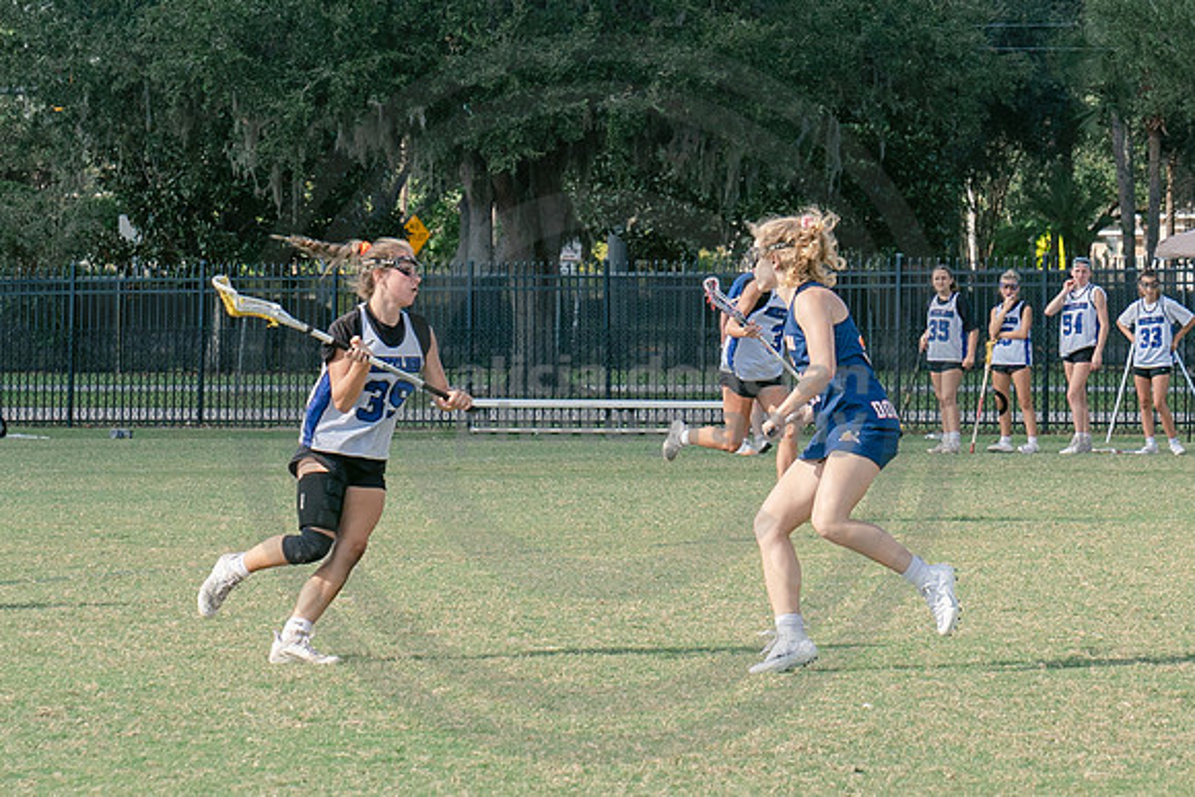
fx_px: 7368
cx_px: 847
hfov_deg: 9.3
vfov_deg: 6.2
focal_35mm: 222
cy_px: 307
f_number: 5.6
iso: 250
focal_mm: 70
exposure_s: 1/800
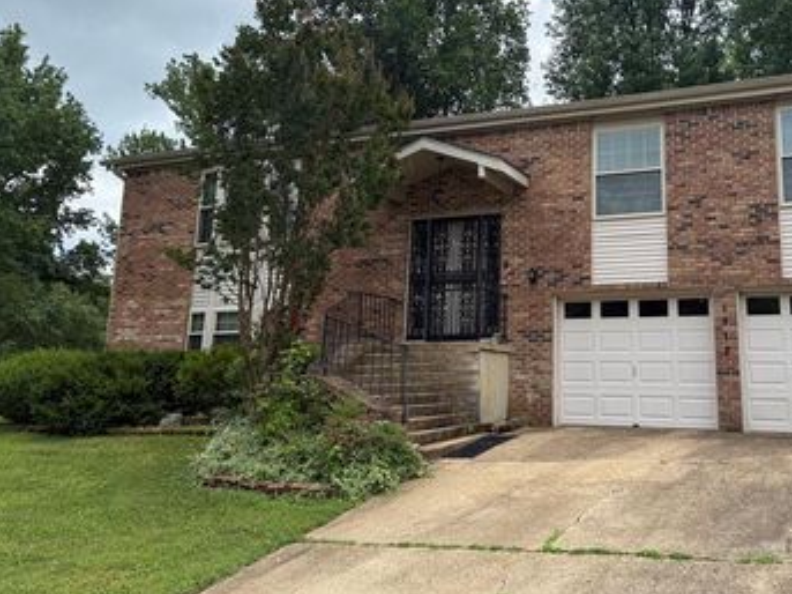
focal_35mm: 35
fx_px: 801
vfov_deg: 40.4
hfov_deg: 51.5
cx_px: 536
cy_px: 221
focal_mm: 6.76
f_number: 1.78
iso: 100
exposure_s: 1/3584
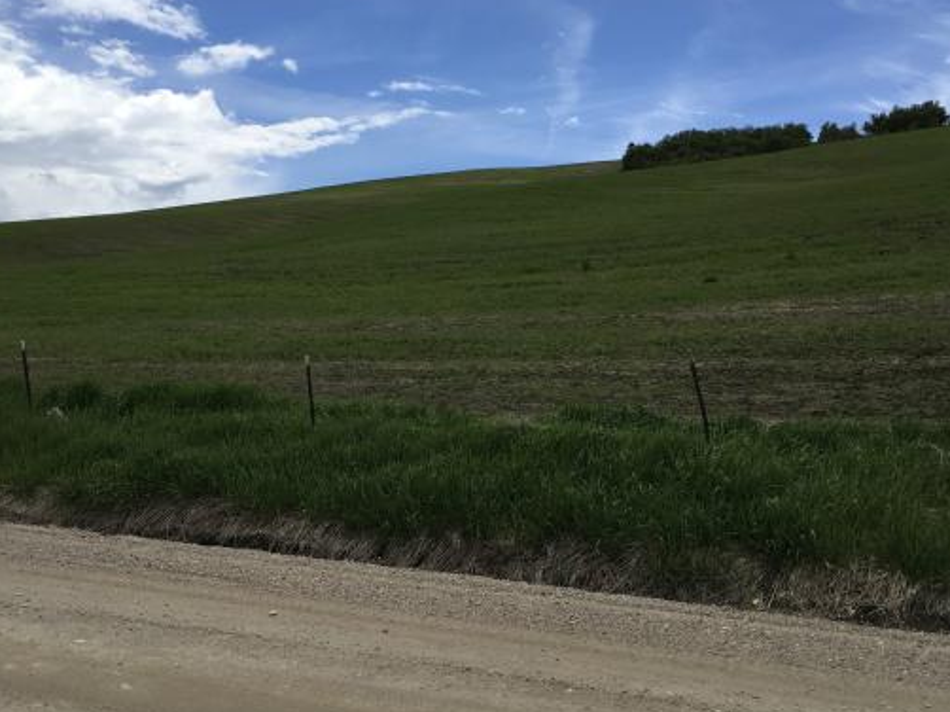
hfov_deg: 50.2
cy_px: 403
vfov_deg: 38.6
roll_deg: -1.0
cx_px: 466
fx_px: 1015
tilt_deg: -1.3
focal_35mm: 37
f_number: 2.2
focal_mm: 4.15
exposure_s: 1/2024
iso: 25
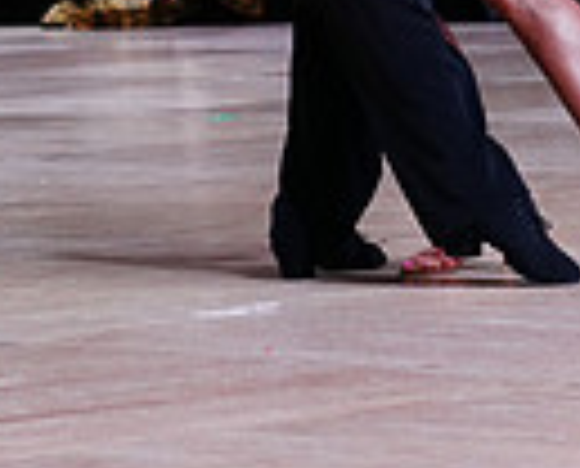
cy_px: -344
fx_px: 4924
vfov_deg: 5.4
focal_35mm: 286
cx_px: 445
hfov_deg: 6.7
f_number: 4.5
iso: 2000
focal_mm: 68
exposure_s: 1/500
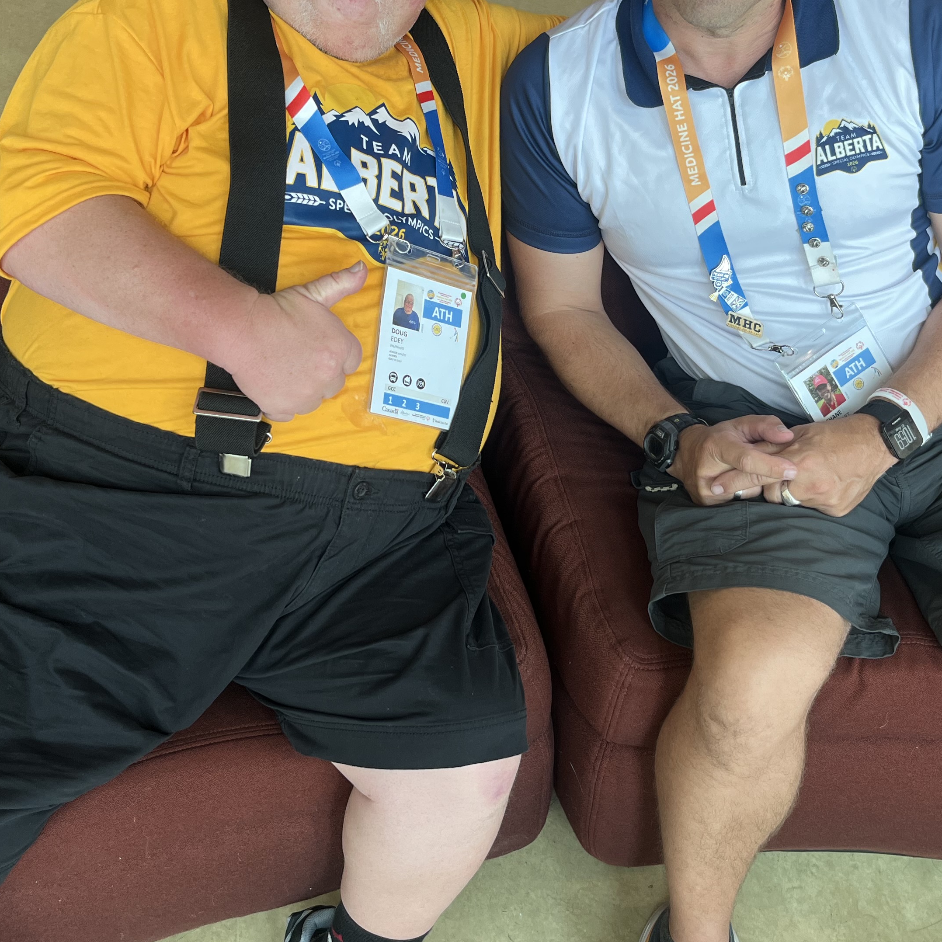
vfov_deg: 38.9
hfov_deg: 39.2
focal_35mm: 43
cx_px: 455
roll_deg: +1.5
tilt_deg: -43.7
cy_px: 352
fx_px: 1324
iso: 64
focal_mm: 5.1
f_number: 1.6
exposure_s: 1/120
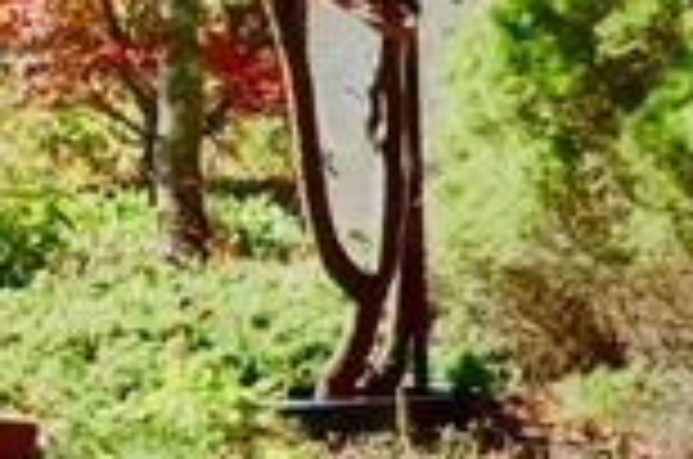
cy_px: 72
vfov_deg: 4.6
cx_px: -1246
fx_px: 5705
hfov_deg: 6.5
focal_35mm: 297
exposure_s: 1/320
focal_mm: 28
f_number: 9
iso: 200
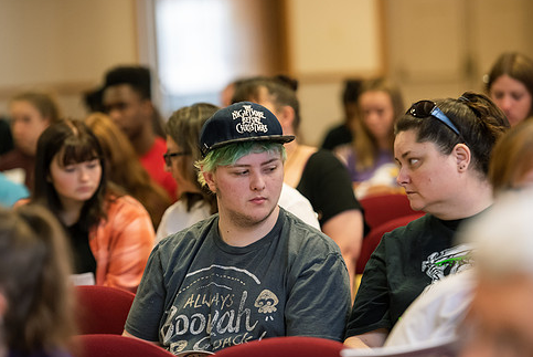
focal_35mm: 192
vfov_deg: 7.2
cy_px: 171
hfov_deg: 10.7
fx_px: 2845
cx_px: 256
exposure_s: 1/160
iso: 1600
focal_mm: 160
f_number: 3.2
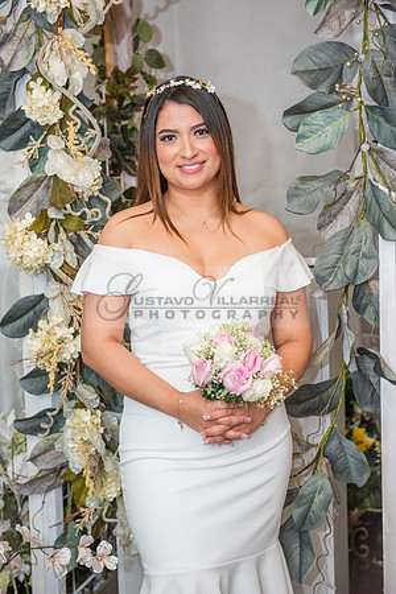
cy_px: 297
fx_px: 1155
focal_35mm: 70
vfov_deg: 28.8
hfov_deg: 19.5
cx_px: 198
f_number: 4.5
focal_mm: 70
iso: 1600
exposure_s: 1/125
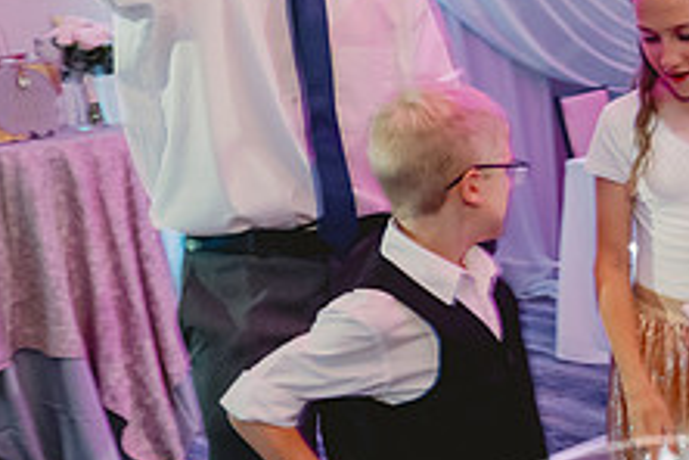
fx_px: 1435
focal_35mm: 75
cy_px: 196
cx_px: 705
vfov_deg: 18.2
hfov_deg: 25.5
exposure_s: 1/40
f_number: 2.8
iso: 1600
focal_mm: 24.5
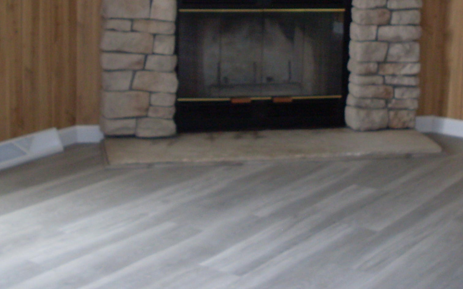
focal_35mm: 80
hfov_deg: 25.8
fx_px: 1010
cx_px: 283
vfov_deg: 15.8
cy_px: -38
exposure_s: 1/45
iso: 100
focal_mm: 6.3
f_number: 2.8
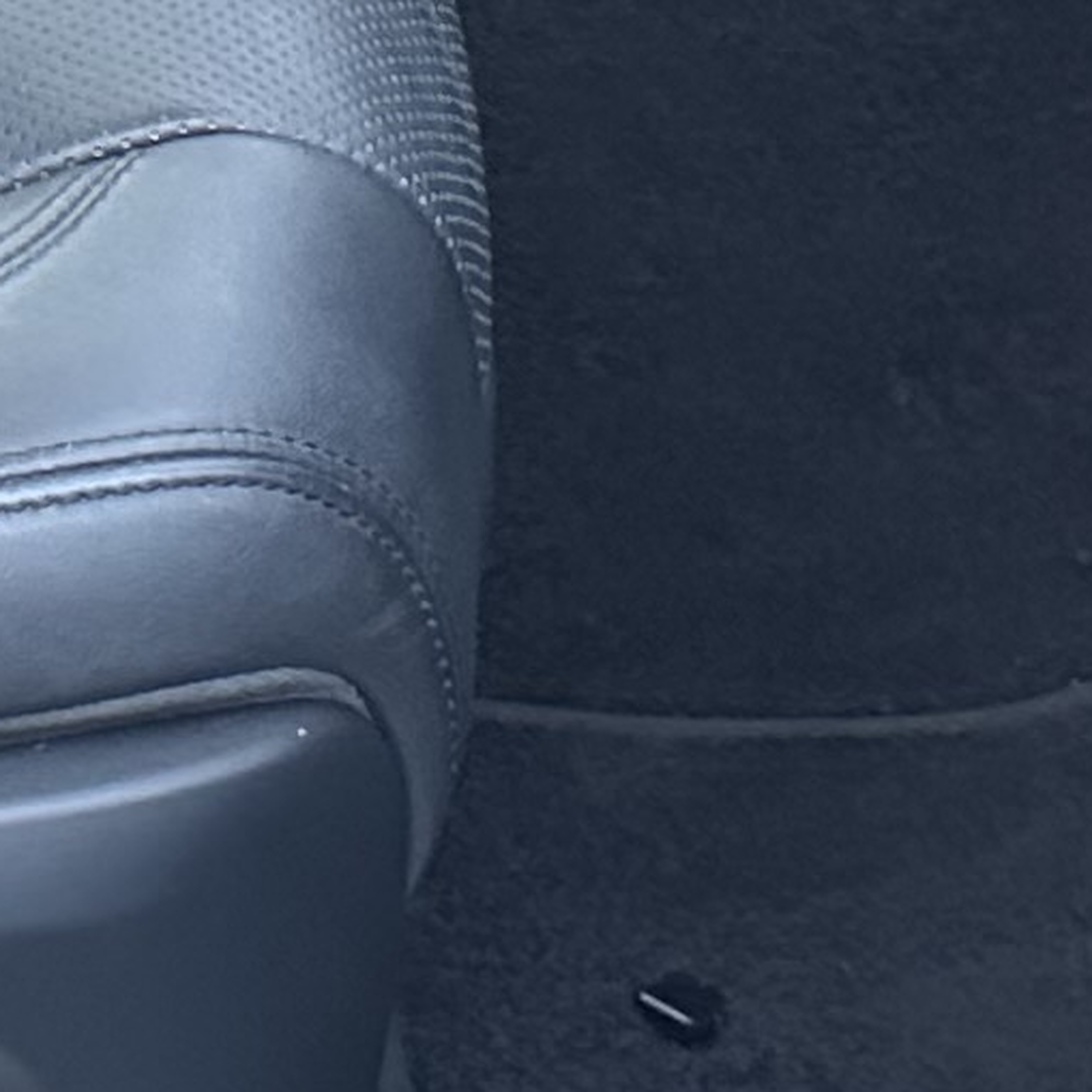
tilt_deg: -32.1
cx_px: 90
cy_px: -412
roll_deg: -4.9
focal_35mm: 168
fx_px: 5996
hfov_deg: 10.3
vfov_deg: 10.2
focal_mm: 6.86
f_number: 1.78
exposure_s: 1/41
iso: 1000
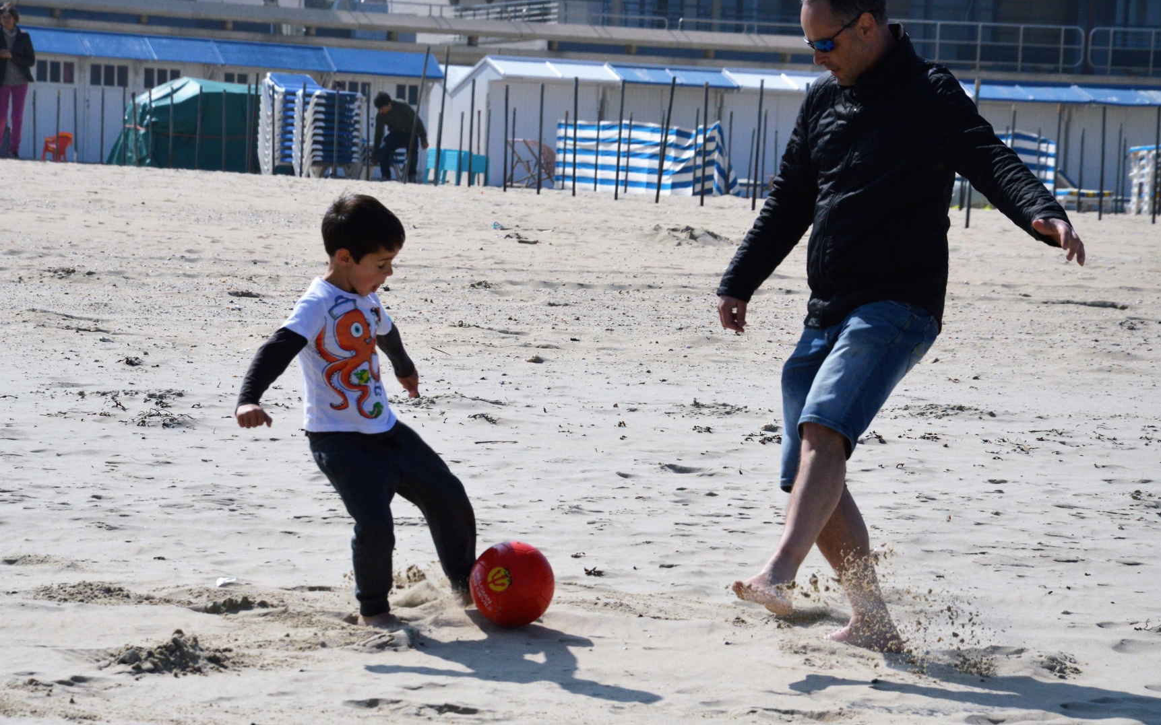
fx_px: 5301
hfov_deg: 12.5
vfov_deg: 7.8
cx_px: 563
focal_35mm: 168
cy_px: 379
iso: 800
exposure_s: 1/4000
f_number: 9
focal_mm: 105
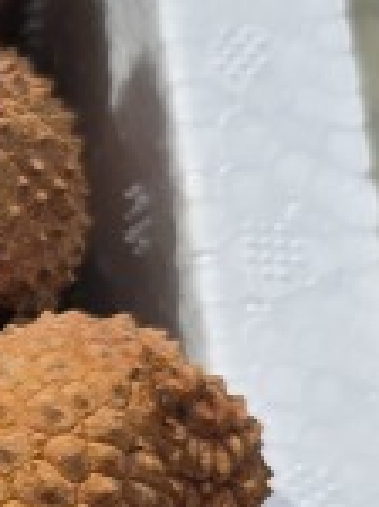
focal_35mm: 164
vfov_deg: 12.0
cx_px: -646
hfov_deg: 8.1
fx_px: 2401
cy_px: 394
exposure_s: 1/997
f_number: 1.7
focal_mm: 6.3
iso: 12
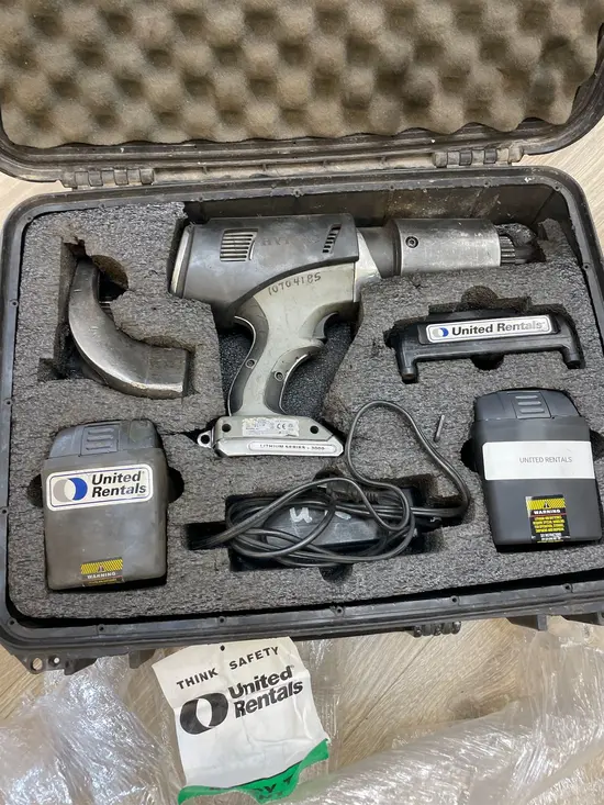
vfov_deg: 67.3
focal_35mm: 26
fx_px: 605
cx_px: 302
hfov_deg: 53.1
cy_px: 402
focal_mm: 4.2
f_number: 1.6
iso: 125
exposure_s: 1/60
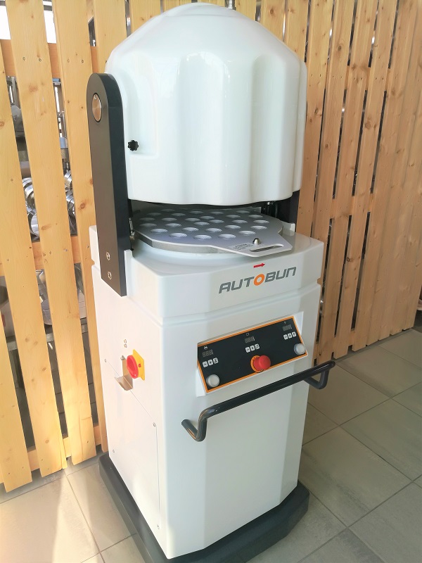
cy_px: 282
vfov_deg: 65.3
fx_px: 439
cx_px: 211
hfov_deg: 51.4
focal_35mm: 27
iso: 50
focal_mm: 4.5
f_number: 2.2
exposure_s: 1/172
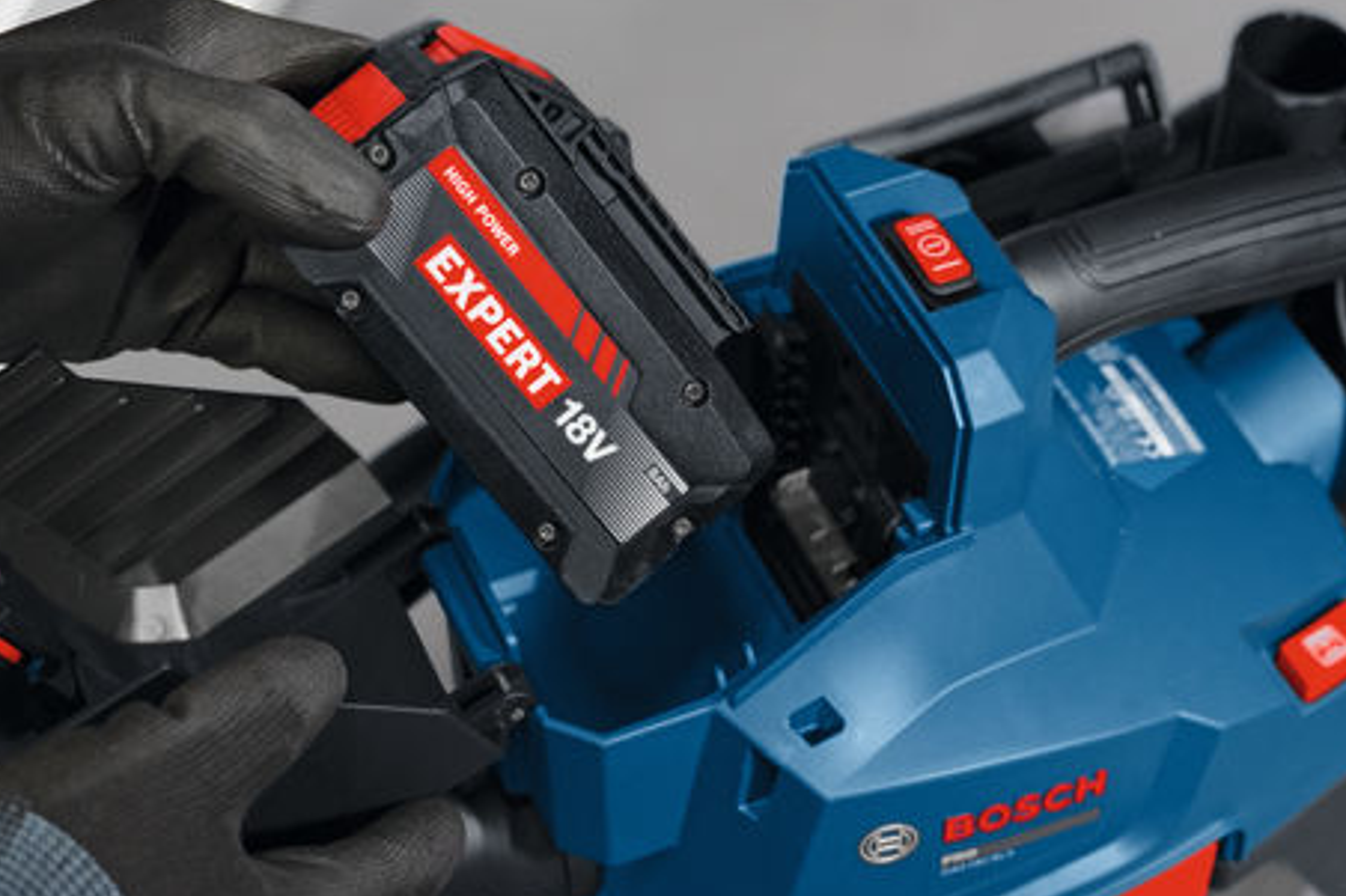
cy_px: 606
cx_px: 810
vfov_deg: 19.6
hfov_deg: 29.2
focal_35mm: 69
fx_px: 2579
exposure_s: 1/100
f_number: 4
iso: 1000
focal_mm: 39
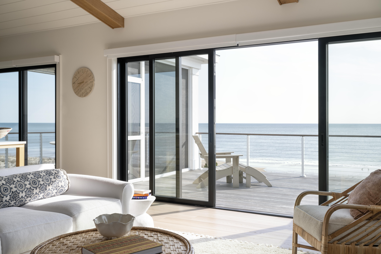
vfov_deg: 36.9
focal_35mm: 36
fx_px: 381
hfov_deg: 53.1
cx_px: 190
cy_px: 127
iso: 40
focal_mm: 36
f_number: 9
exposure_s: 1/40
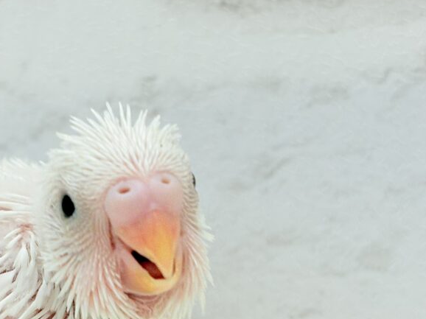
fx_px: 1329
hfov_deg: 18.0
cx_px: 59
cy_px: 243
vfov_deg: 13.6
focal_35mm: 108
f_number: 1.6
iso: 50
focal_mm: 5.96
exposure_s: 1/100
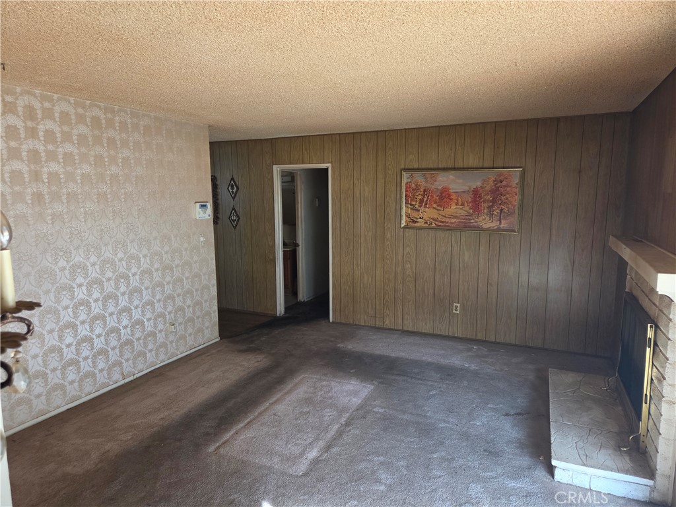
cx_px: 338
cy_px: 254
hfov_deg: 73.9
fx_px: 449
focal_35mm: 23
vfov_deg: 58.9
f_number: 1.8
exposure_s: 1/120
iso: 250
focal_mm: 5.4
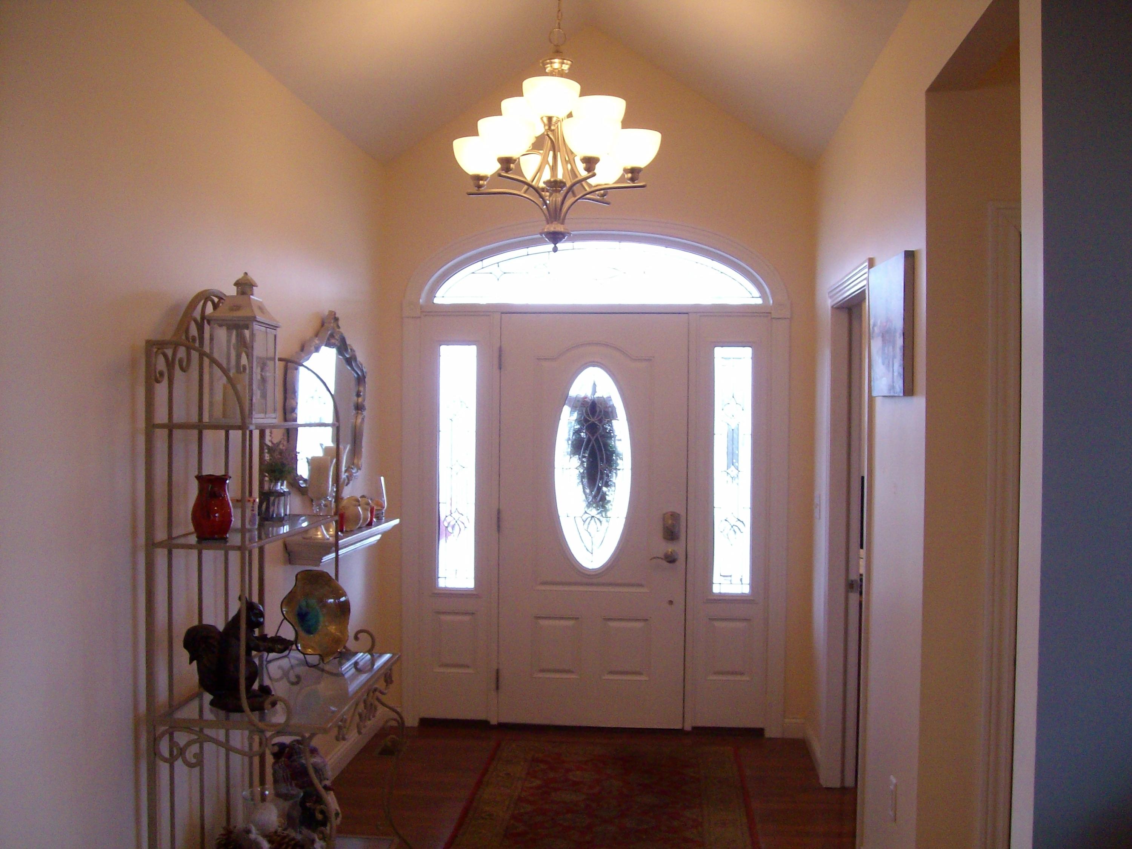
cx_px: 566
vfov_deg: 40.7
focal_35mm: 35
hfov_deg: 52.6
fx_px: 1145
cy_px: 424
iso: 200
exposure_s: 1/40
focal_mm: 5.8
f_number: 2.8
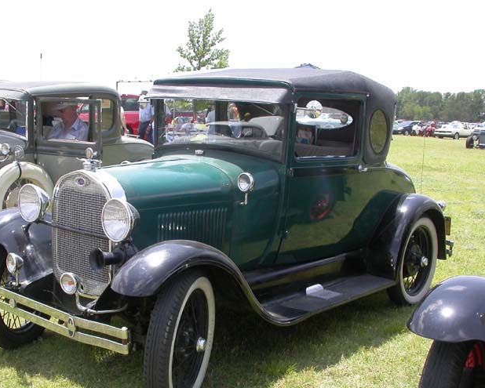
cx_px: 197
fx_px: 689
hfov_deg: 38.6
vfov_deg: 31.4
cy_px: 234
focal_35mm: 48
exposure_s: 1/195
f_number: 6
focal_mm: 7.85
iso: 100
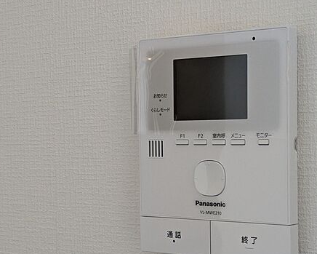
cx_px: 210
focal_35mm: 73
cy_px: 147
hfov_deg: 25.9
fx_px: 685
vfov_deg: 21.0
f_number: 1.89
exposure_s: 1/120
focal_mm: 5.43
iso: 408
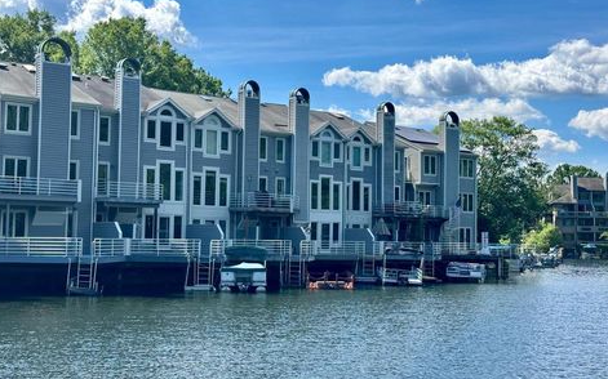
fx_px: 894
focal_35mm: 54
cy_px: 171
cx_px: 302
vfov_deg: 23.9
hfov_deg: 37.5
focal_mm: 6.86
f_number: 1.78
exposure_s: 1/1171
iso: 64
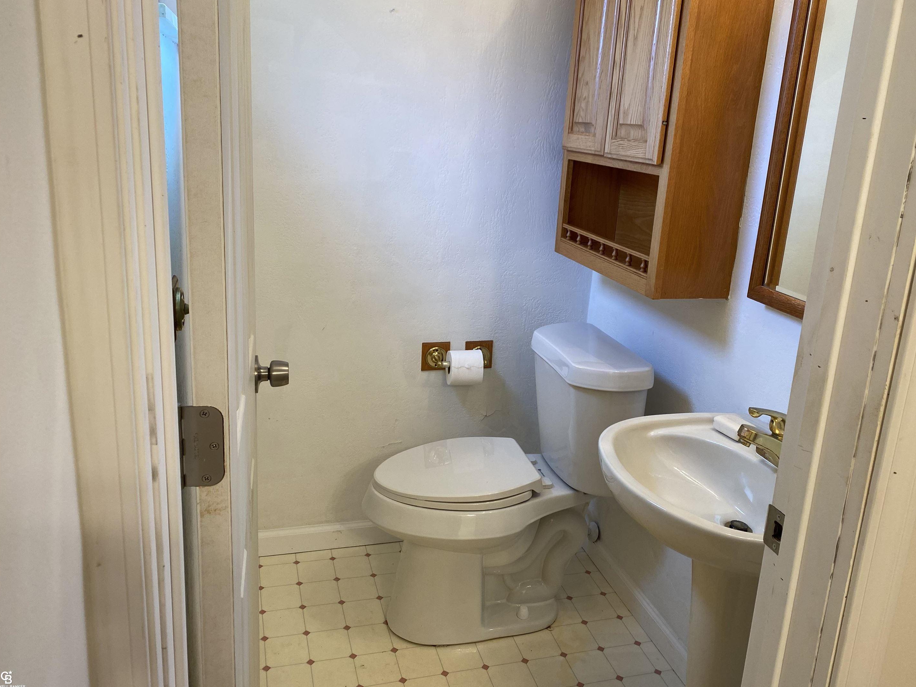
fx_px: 741
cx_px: 479
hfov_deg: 63.4
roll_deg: -4.1
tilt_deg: -16.8
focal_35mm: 28
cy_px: 324
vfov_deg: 49.7
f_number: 1.8
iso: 80
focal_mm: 4.25
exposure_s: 1/120
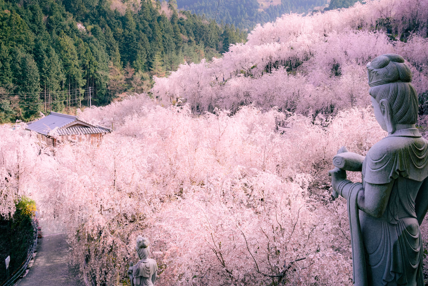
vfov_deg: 35.9
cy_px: 129
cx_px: 214
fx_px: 440
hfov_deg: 51.9
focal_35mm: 37
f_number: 9
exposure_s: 1/80
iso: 100
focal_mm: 33
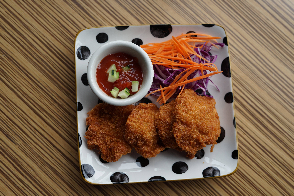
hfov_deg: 39.6
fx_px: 408
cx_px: 147
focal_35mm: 50
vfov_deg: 27.0
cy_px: 98
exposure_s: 1/160
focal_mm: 50
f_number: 4
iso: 200
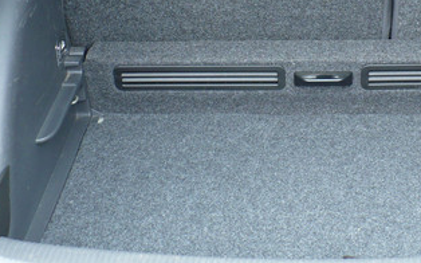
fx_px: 918
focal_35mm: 80
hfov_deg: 25.6
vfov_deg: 16.2
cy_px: 51
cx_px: 312
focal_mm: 6.1
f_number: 2.8
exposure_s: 1/60
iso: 100
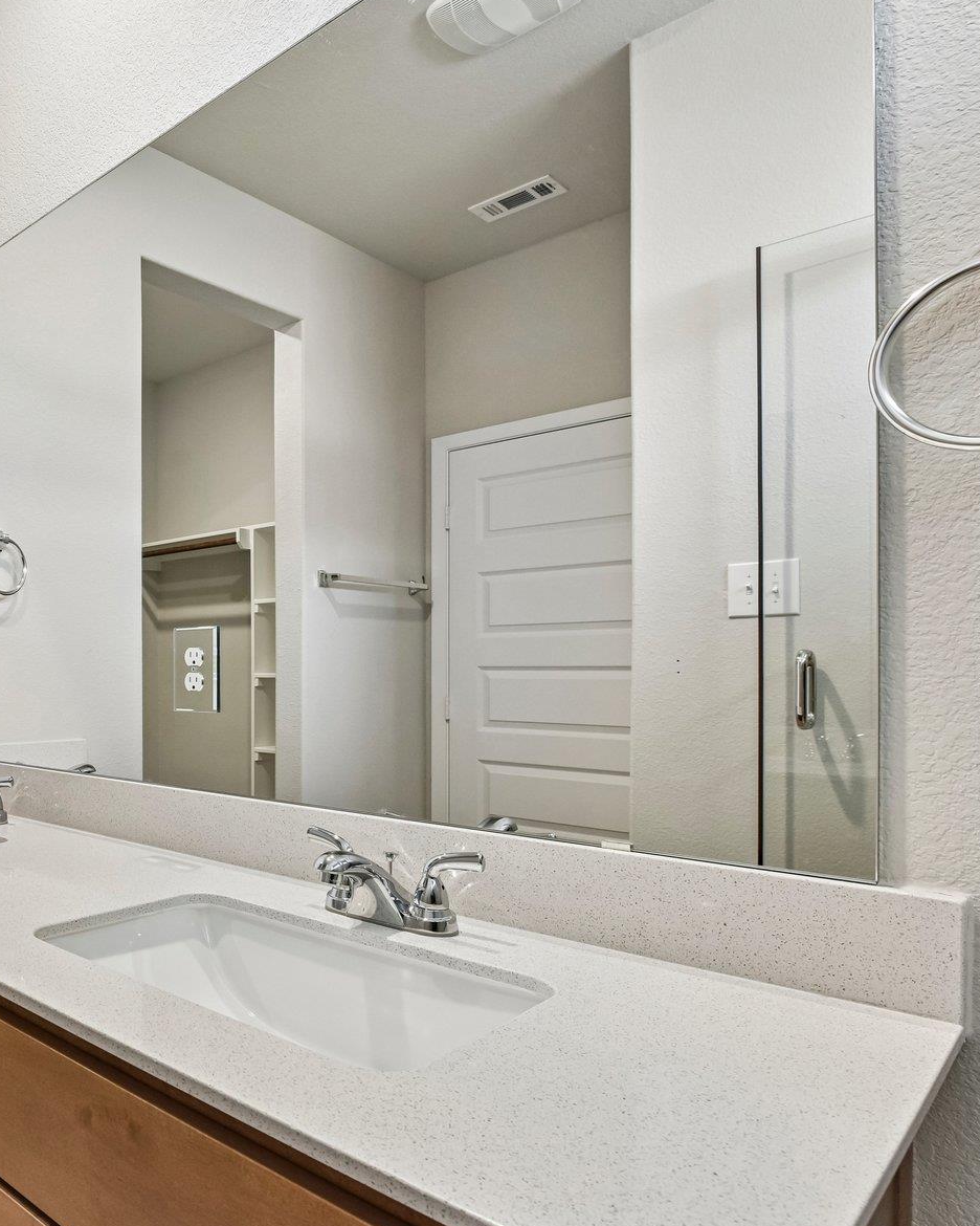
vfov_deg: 72.4
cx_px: -26
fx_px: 834
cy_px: 674
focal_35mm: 23
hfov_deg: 48.6
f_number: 8
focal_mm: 14
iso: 500
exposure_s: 1/15
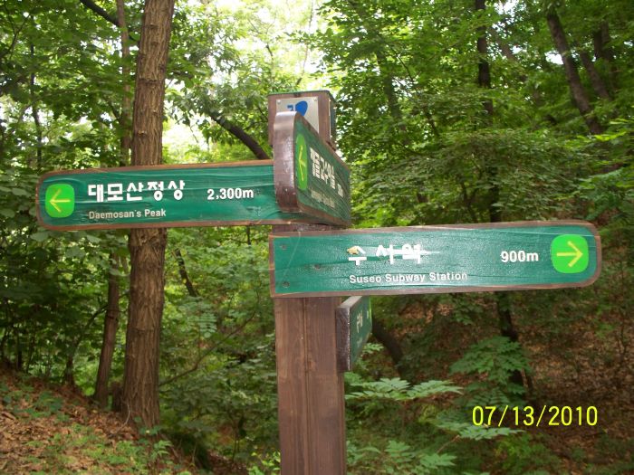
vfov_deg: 39.7
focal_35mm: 36
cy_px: 238
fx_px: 659
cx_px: 317
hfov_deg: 51.4
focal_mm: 7.54
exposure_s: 1/40
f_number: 2.8
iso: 200
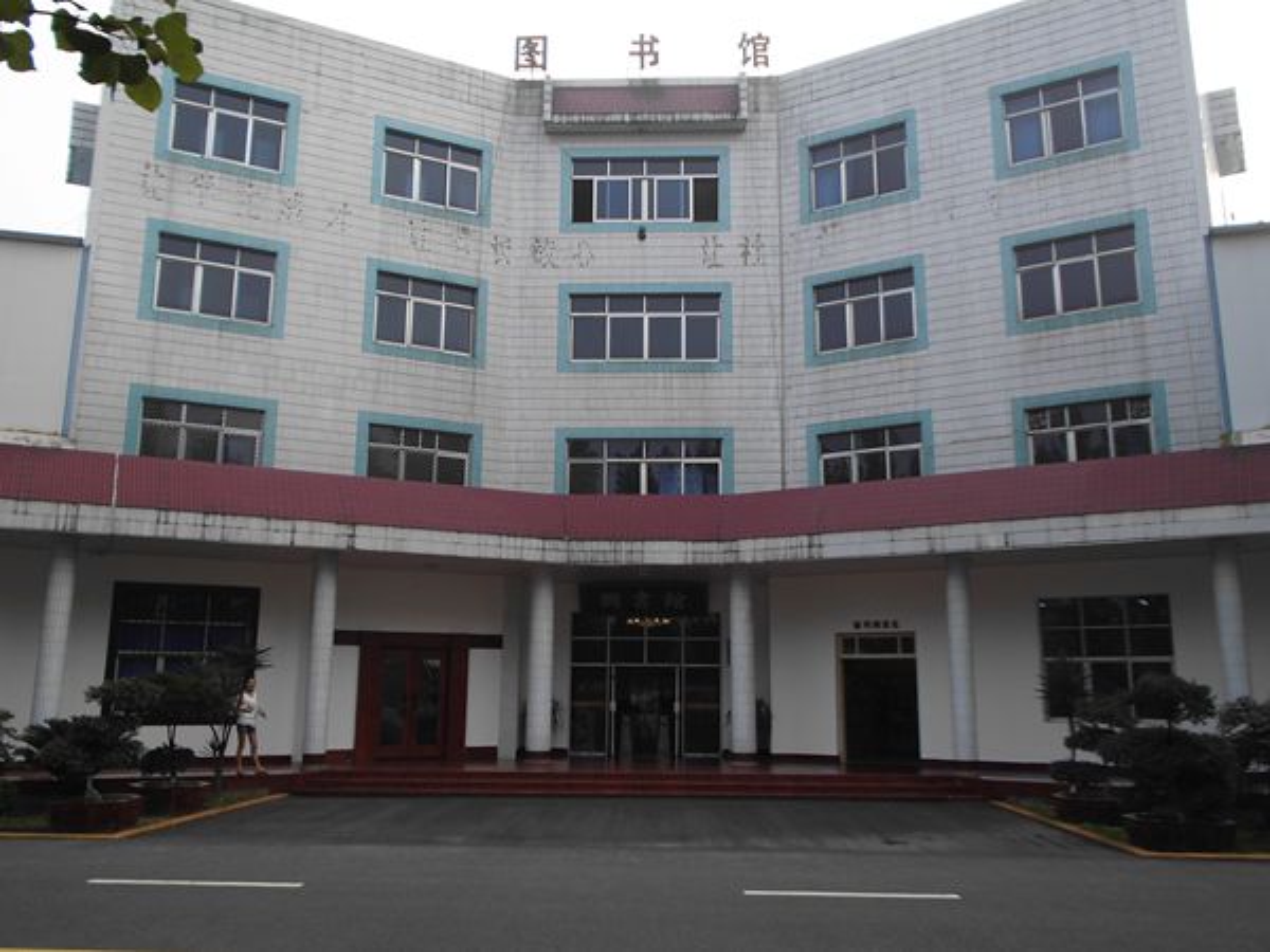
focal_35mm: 29
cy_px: 476
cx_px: 635
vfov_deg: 48.2
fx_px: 1064
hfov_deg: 61.7
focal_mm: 5.3
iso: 64
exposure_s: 1/250
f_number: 3.4
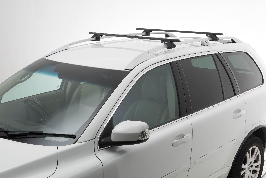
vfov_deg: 26.0
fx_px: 384
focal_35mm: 52
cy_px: 89
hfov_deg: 38.2
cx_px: 133
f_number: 18
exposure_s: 1/100
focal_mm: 52
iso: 50
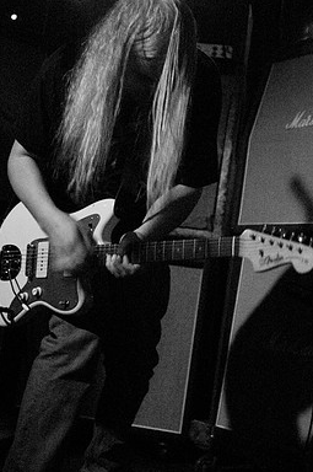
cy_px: 234
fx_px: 805
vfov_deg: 32.6
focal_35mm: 62
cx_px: 152
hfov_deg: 22.0
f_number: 2.8
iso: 1600
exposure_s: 1/30
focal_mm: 35
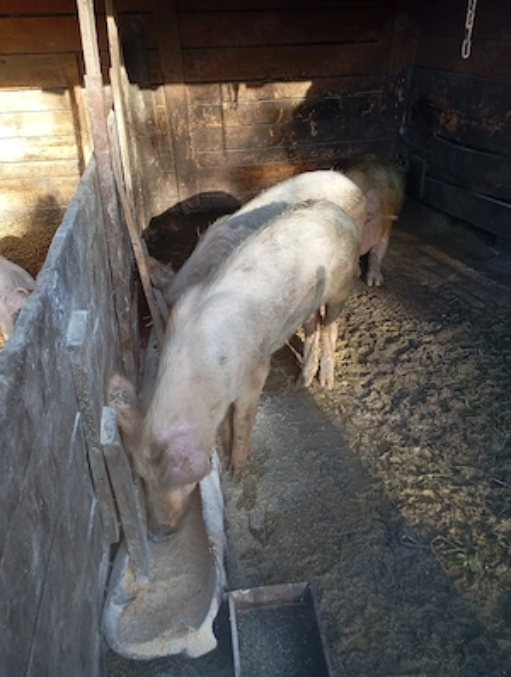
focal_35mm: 28
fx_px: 549
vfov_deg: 63.4
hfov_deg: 49.9
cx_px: 256
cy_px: 338
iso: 122
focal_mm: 4.27
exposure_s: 1/100
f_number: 1.8
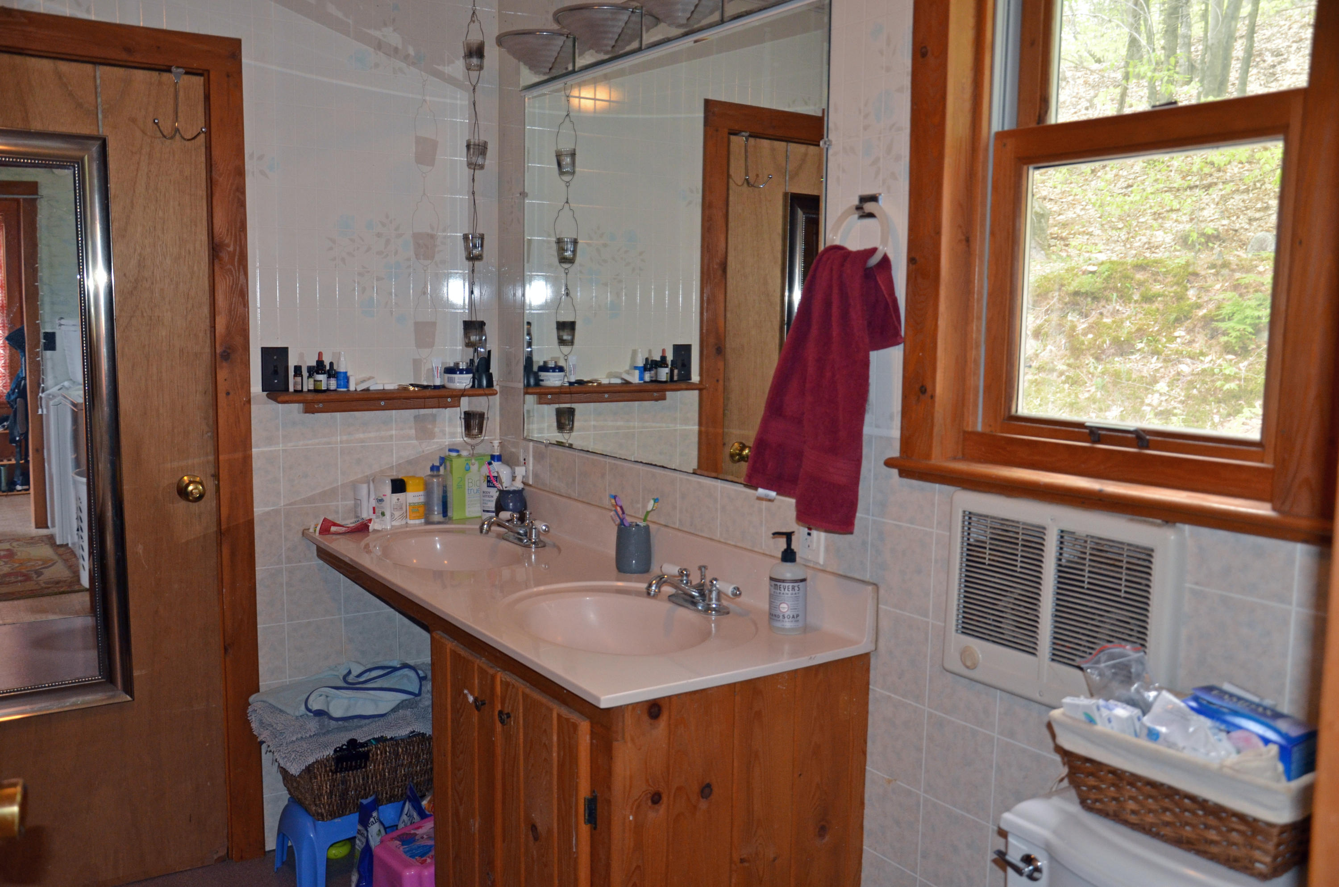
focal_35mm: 32
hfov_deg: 59.6
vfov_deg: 41.5
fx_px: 1169
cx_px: 670
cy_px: 444
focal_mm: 21
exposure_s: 1/60
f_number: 3.8
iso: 800
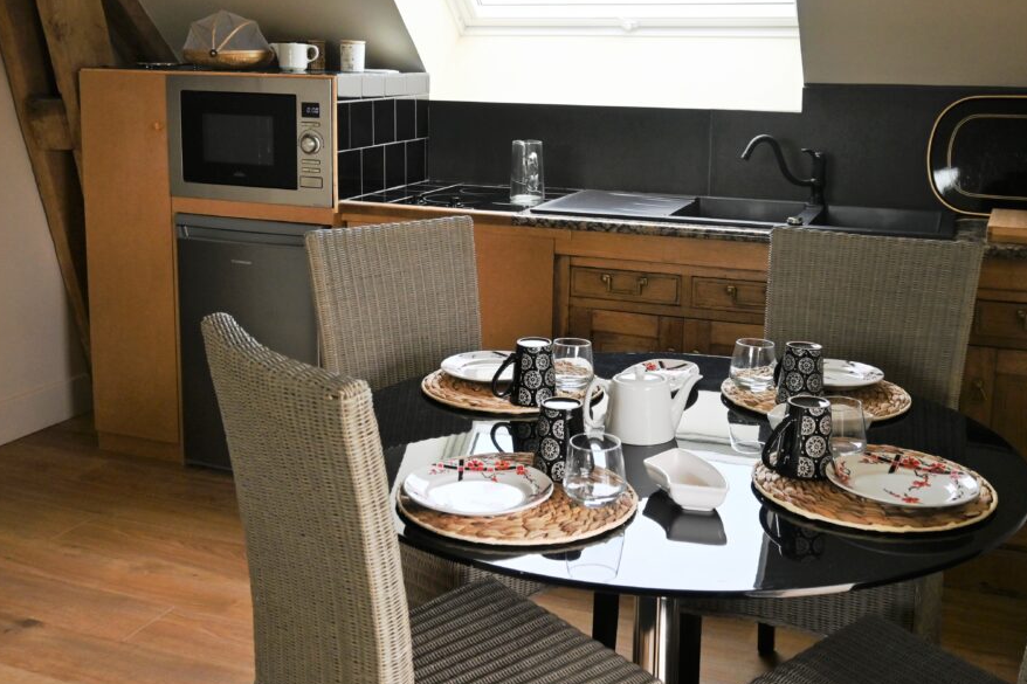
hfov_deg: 54.4
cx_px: 549
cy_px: 331
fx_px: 998
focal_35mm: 35
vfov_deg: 37.8
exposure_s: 1/250
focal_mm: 20
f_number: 4
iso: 360
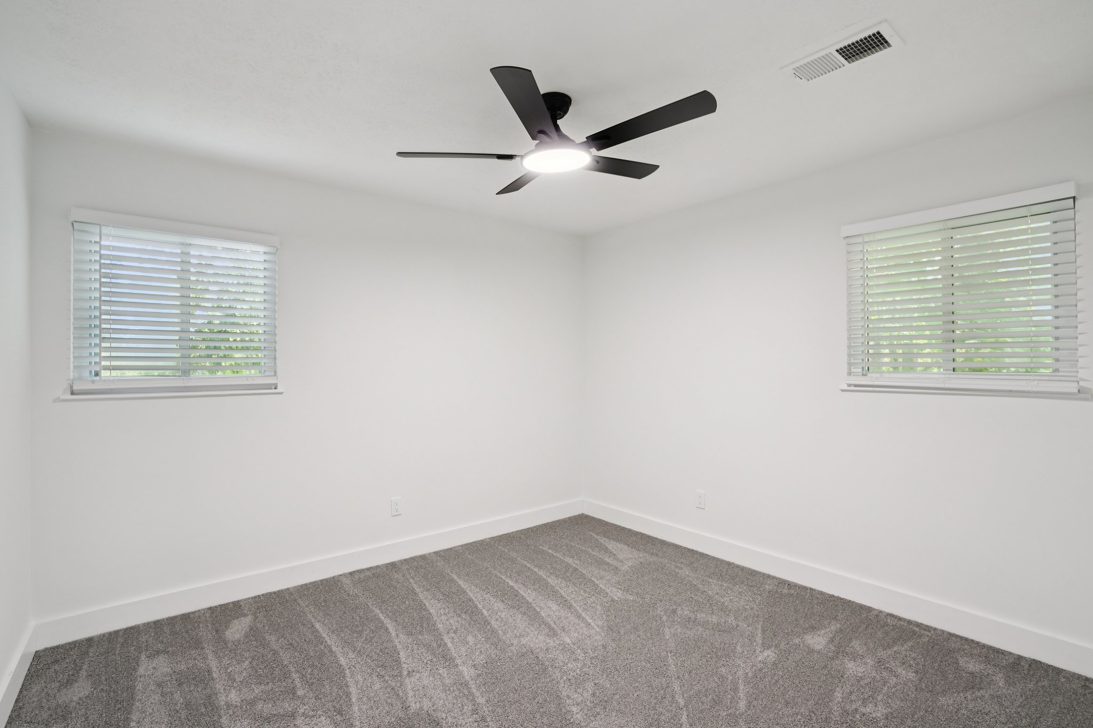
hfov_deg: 96.7
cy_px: 364
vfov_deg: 73.7
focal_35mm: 16
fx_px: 486
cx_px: 546
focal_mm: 16
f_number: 8
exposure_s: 1/8
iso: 400
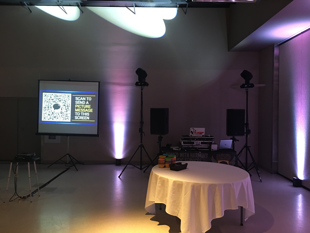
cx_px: 155
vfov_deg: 48.2
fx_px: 260
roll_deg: -1.4
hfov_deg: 61.7
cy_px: 116
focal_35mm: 29
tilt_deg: -1.1
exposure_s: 1/10
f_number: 2.2
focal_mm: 4.15
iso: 100
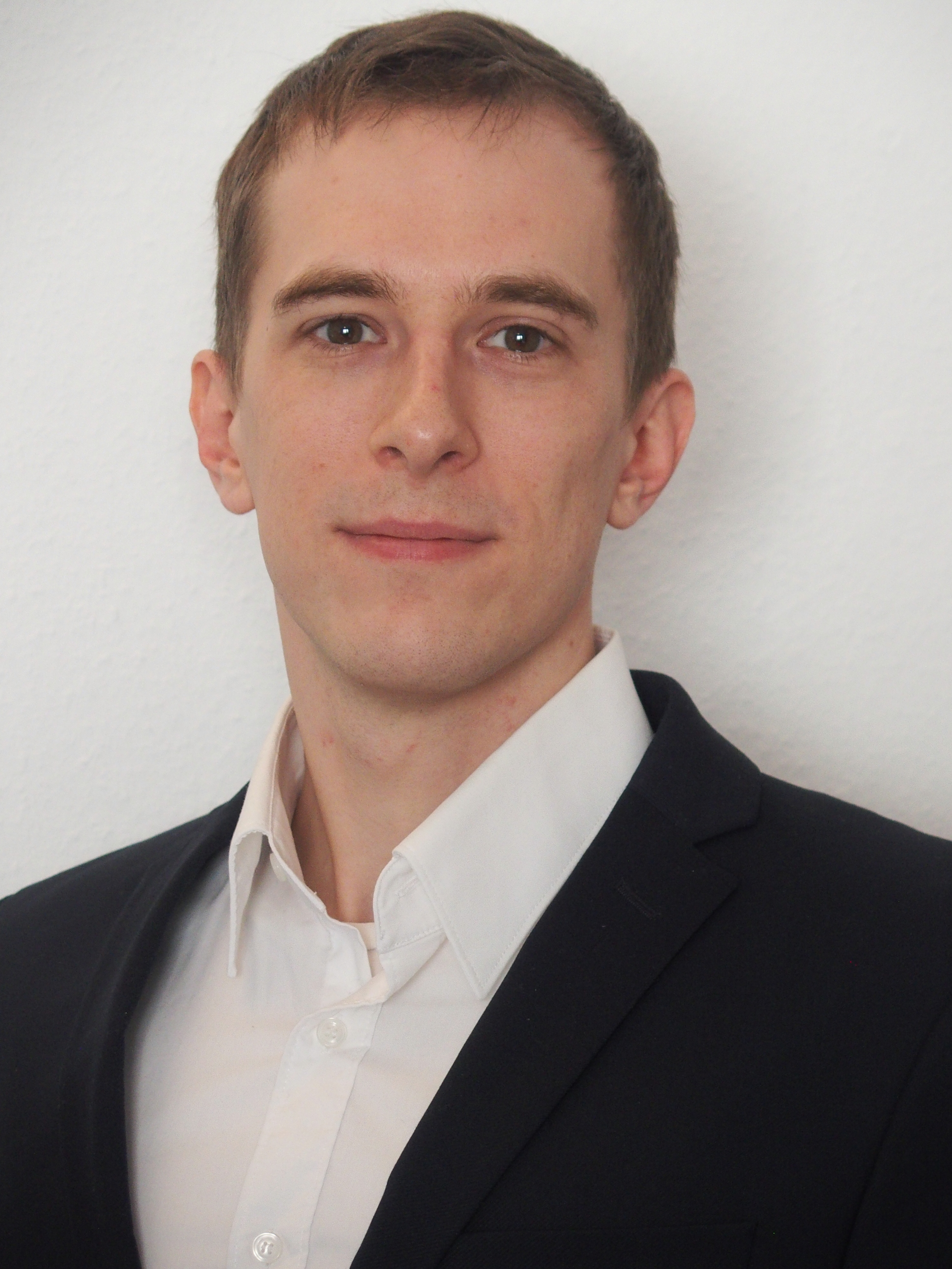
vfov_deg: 13.2
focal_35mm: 150
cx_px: 476
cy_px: 634
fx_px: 5500
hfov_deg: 9.9
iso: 400
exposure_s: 1/100
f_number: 2.8
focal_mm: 31.8
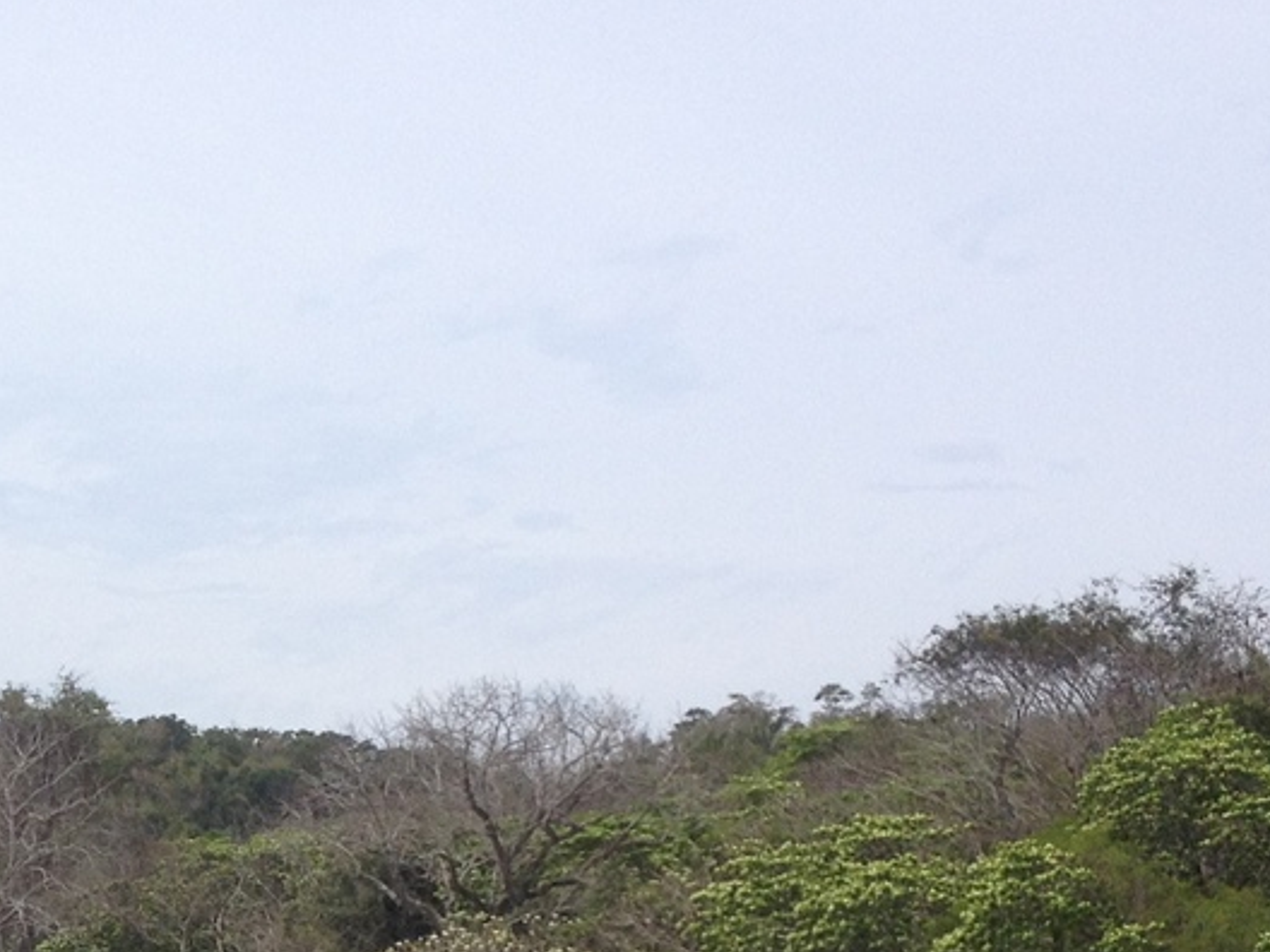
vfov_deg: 13.7
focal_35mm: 106
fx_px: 3889
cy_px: 1058
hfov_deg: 18.1
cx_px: 12
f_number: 2.4
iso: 50
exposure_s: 1/2513
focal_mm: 4.28
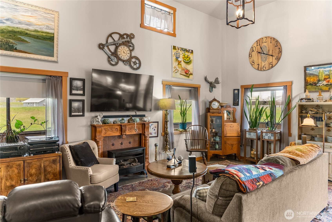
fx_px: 221
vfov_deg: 53.2
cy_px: 111
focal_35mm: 24
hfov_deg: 73.7
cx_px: 166
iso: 400
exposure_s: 1/10
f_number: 2.8
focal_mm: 24
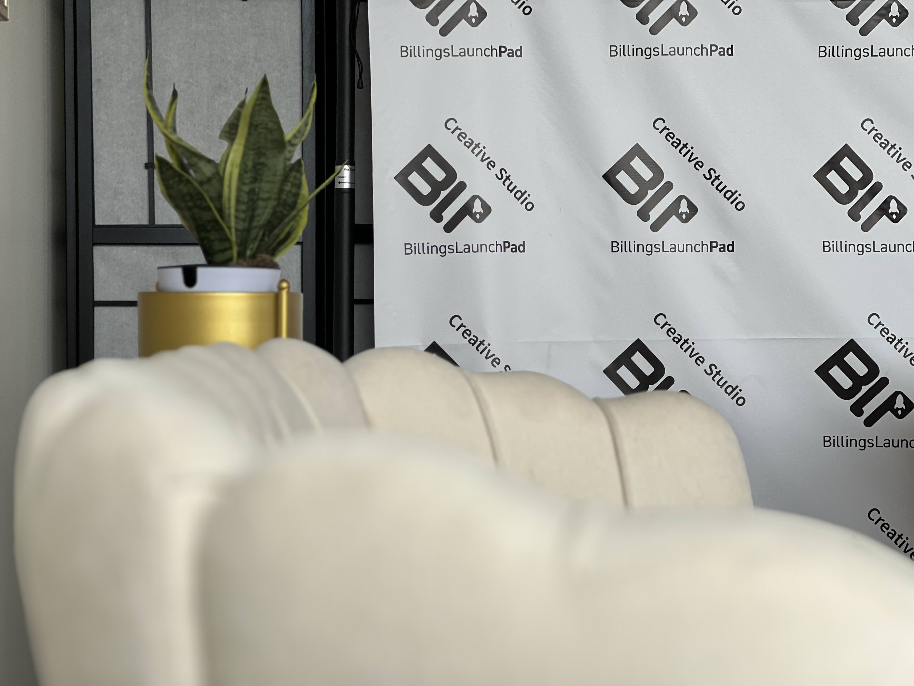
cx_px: 457
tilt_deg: -0.3
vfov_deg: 19.1
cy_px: 343
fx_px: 2033
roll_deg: +0.8
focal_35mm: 77
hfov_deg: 25.3
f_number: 2.8
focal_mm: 9
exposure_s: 1/121
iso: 32
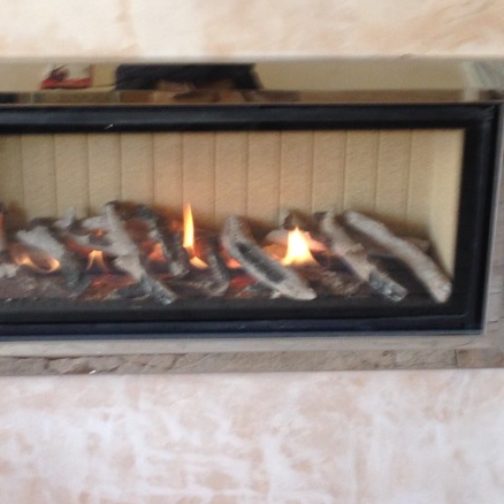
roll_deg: -0.3
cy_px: 226
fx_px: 1318
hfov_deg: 21.6
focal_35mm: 80
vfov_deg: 21.6
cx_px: 206
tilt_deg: -22.0
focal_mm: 4.12
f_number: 2.4
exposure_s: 1/20
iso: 80
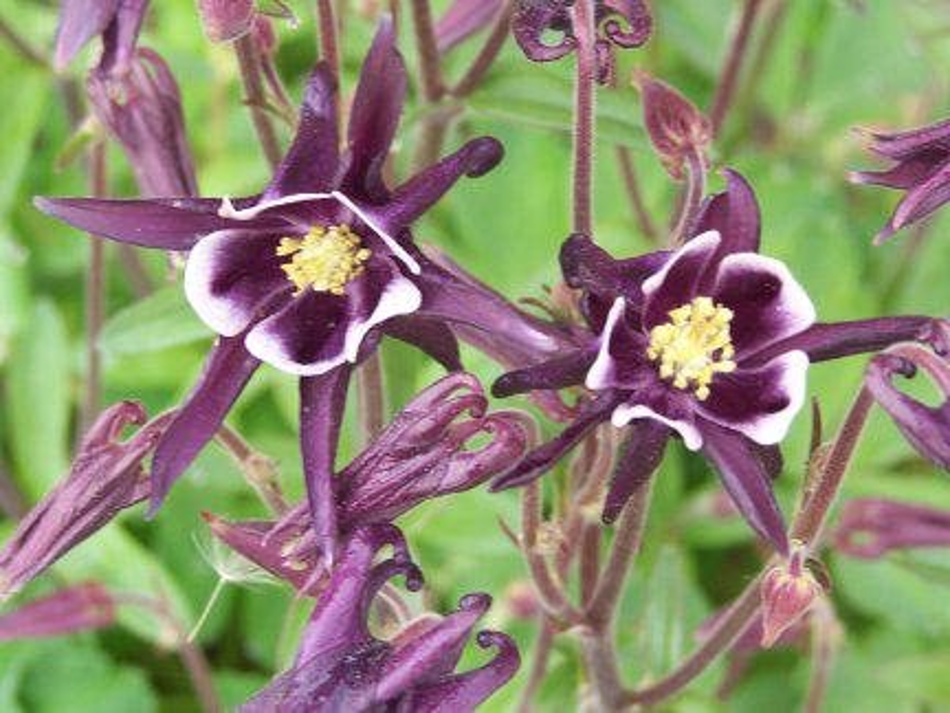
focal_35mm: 94
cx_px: 475
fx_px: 2580
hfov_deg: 20.9
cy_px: 356
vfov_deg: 15.7
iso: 100
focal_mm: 15.6
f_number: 3.2
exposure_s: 1/50
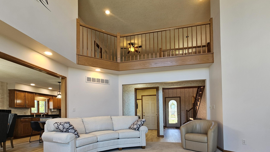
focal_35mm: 17
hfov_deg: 95.9
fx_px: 122
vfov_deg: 61.0
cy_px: 110
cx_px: 132
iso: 50
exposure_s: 1/60
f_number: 2.2
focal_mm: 2.2
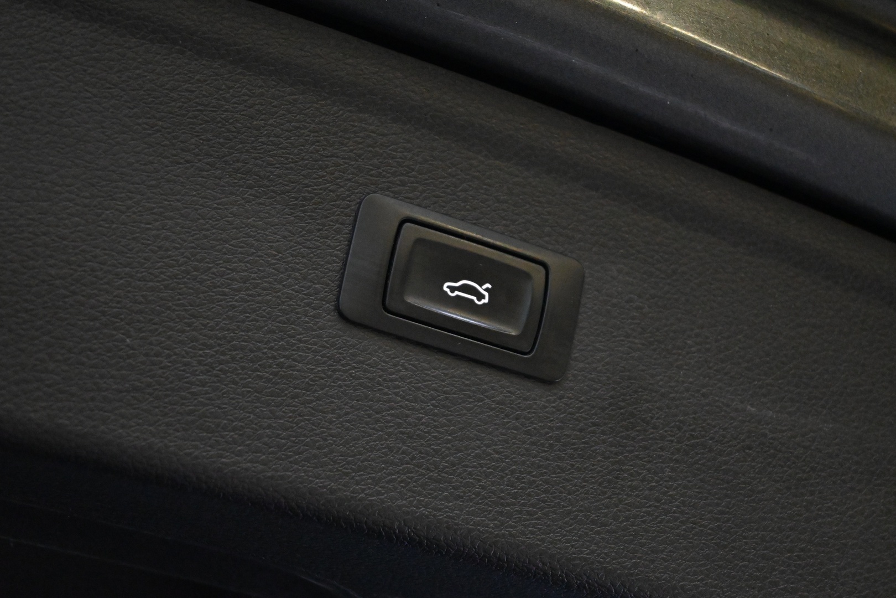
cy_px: 299
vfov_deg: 18.2
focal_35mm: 75
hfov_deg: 27.0
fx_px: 1867
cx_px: 448
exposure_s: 1/80
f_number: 6.3
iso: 9000
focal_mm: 50
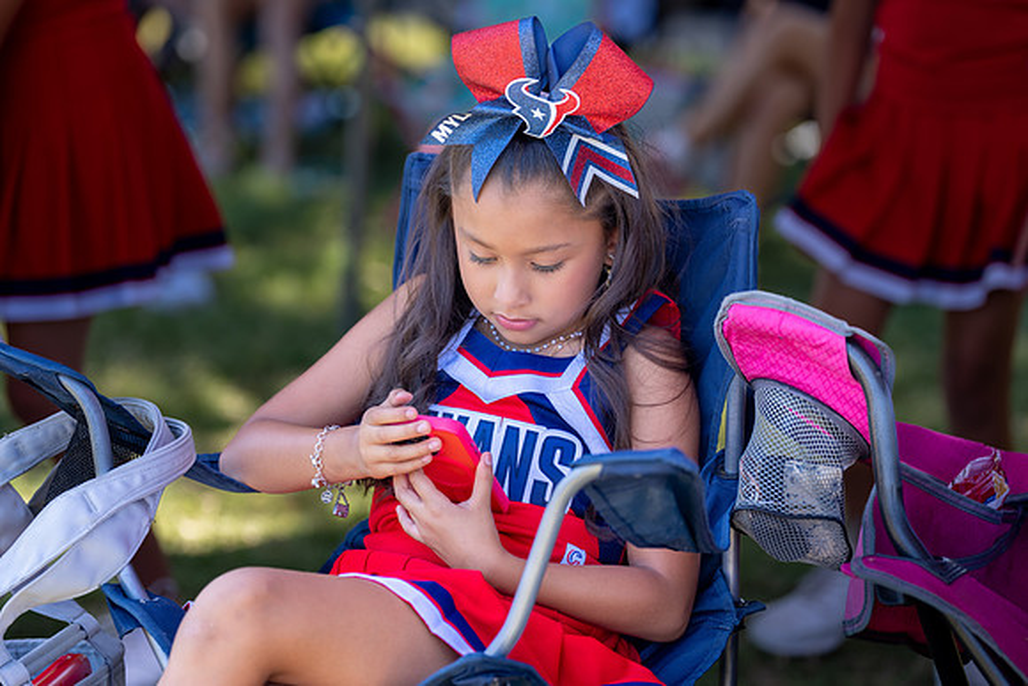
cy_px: 355
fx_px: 4378
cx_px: 535
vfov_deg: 9.0
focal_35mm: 153
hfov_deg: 13.4
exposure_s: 1/320
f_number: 2.8
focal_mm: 132
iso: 100
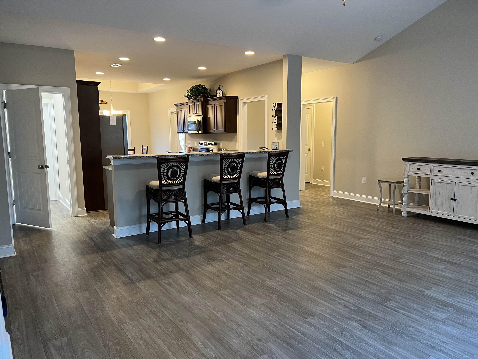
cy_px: 180
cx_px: 239
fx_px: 359
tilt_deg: -8.2
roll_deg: -0.2
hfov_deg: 67.3
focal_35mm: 26
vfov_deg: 53.1
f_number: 1.5
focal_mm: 5.7
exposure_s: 1/60
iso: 160
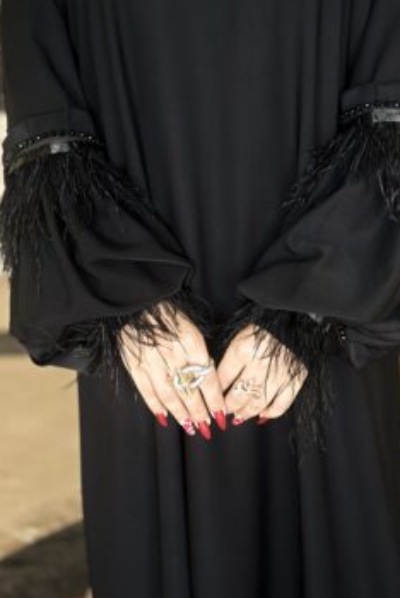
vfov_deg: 35.0
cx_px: 217
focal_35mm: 57
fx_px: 948
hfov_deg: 23.8
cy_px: 282
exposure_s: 1/60
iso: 320
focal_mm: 6.86
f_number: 1.78
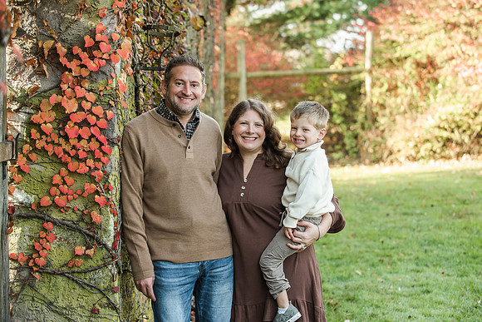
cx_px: 254
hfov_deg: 23.1
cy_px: 158
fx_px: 1182
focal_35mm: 88
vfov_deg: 15.5
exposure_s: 1/500
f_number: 4
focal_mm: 82
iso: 800
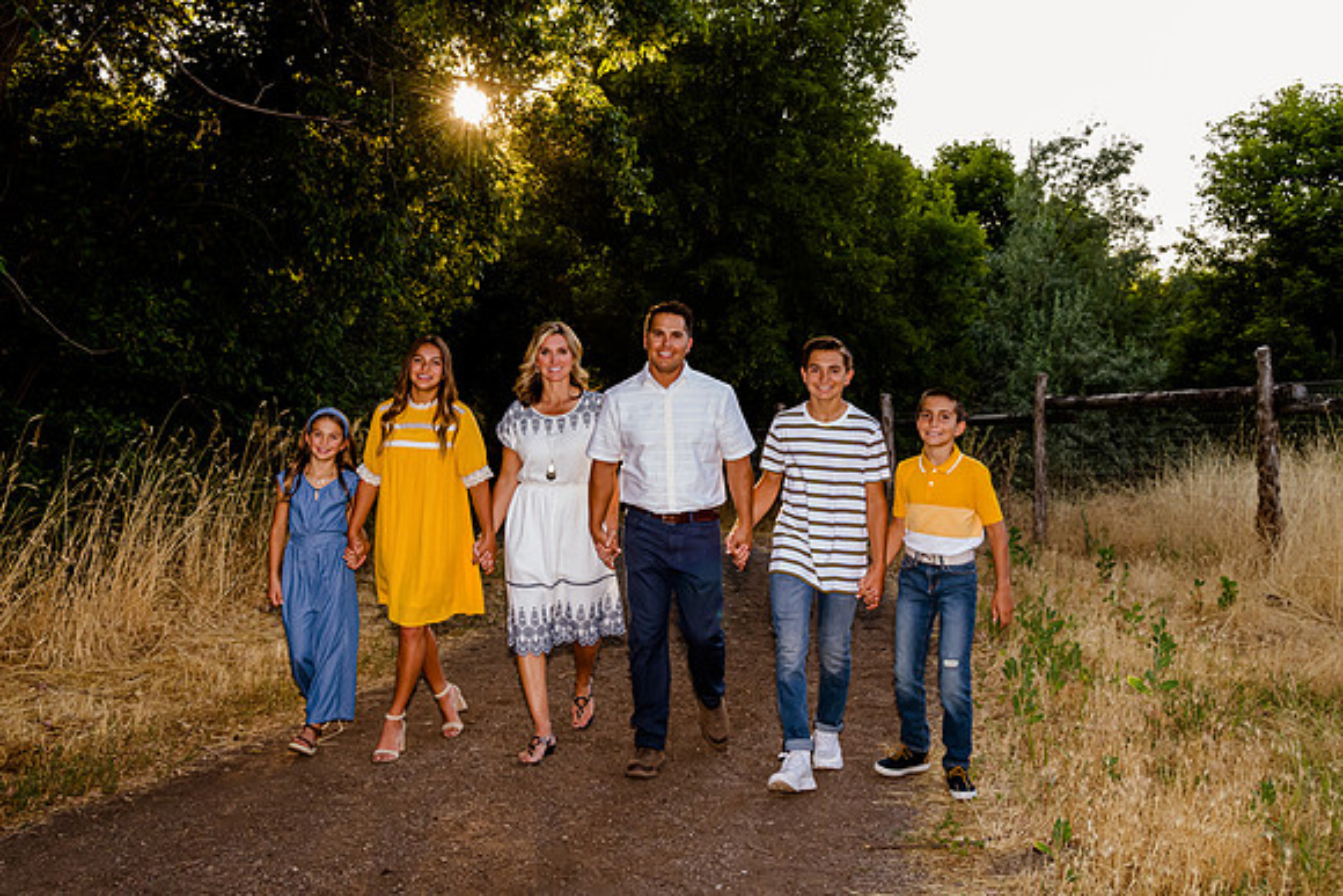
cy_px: 360
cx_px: 594
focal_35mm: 33
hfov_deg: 57.4
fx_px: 1224
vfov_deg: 40.1
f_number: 6.3
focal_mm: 24
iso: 1000
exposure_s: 1/250
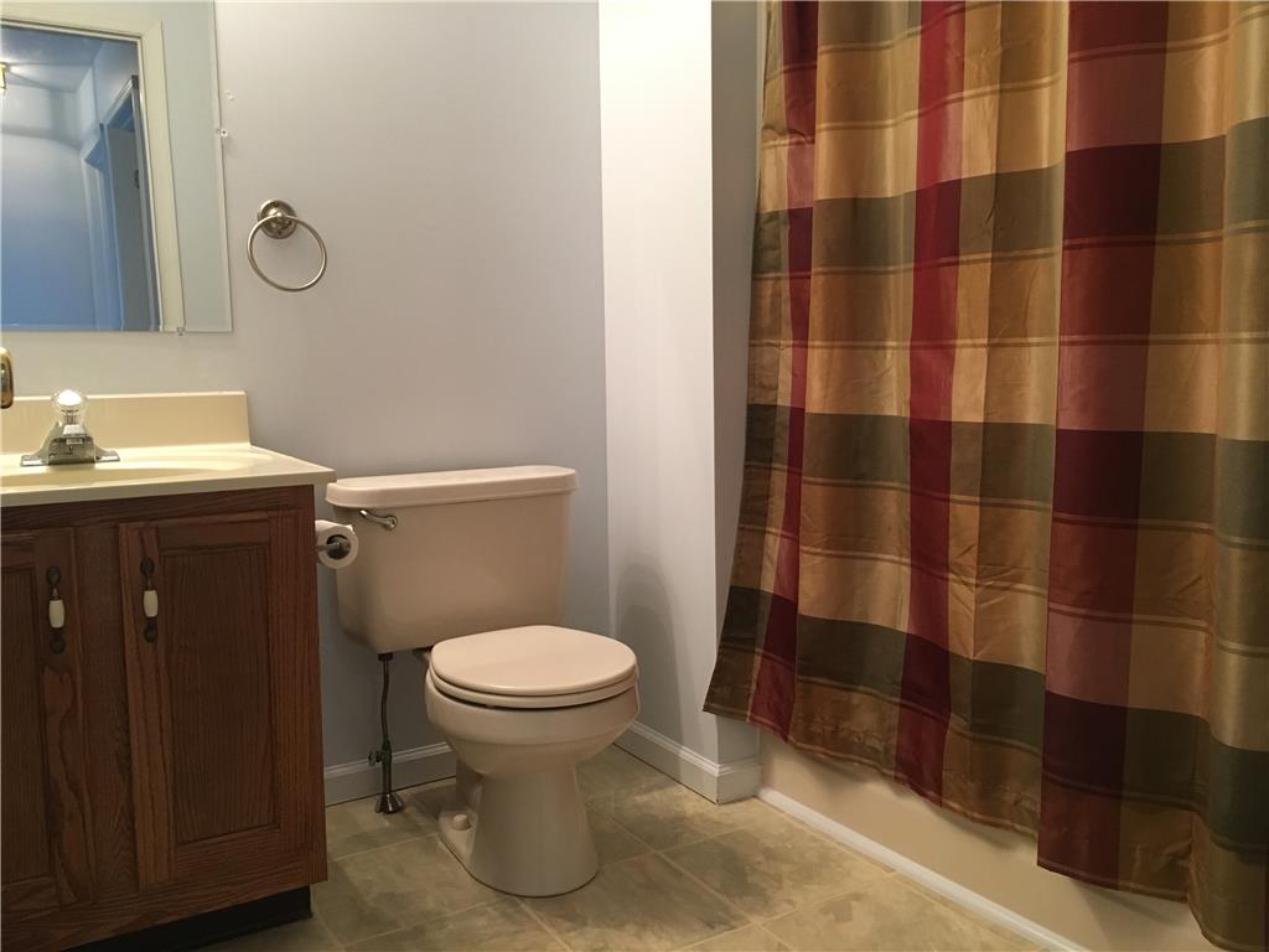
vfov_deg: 48.2
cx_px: 634
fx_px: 1063
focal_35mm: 29
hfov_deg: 61.7
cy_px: 476
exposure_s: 1/33
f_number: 2.2
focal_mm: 4.15
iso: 200
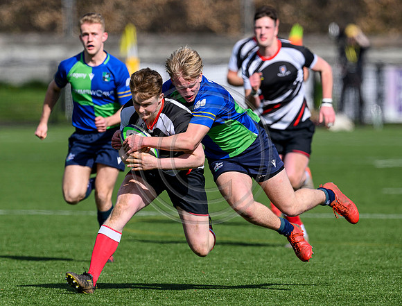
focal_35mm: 666
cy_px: 169
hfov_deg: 3.0
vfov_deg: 2.3
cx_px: 182
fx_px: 7772
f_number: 4
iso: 200
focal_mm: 400
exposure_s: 1/3200
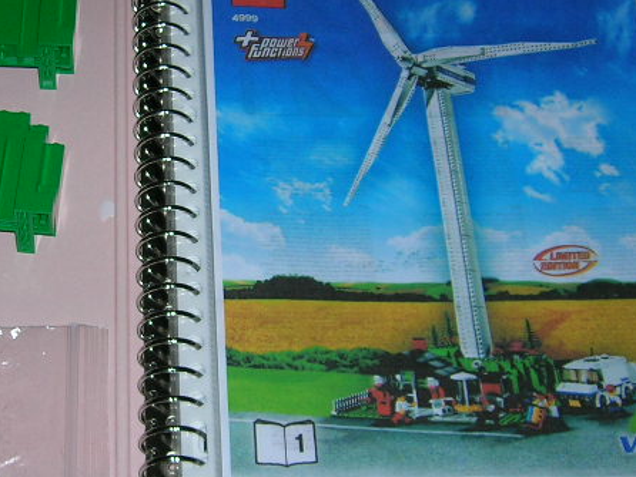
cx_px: 131
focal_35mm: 78
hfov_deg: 24.6
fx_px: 1434
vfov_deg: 18.9
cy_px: 204
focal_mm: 5.7
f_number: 2.9
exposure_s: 1/60.1
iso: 50
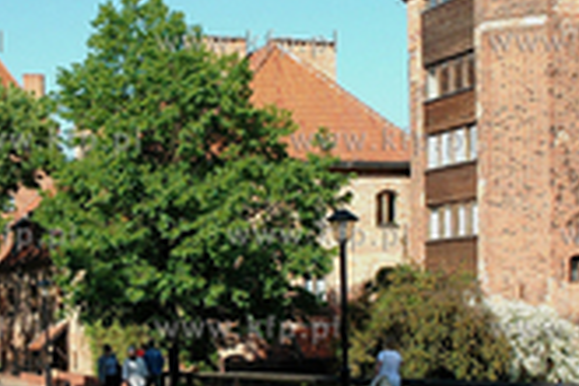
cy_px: 186
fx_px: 1287
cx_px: 172
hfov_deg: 25.2
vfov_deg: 17.1
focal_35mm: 80
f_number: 8
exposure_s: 1/400
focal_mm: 22
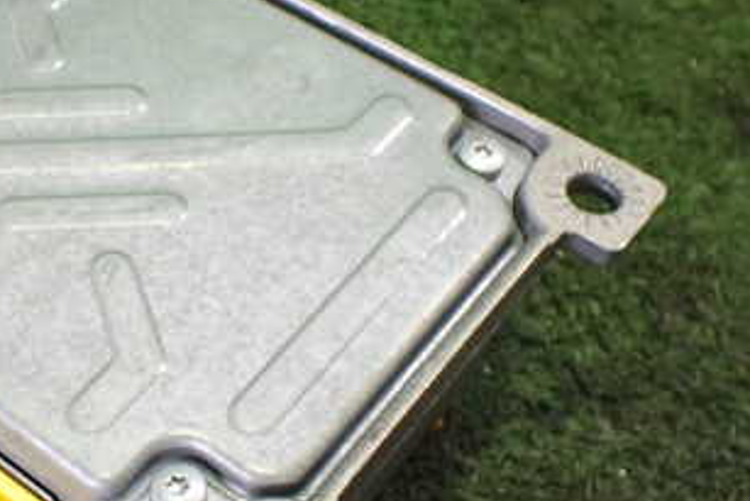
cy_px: 296
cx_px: 120
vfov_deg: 22.3
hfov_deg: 31.7
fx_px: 1271
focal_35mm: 61
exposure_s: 1/80
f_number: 2.3
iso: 800
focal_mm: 5.4
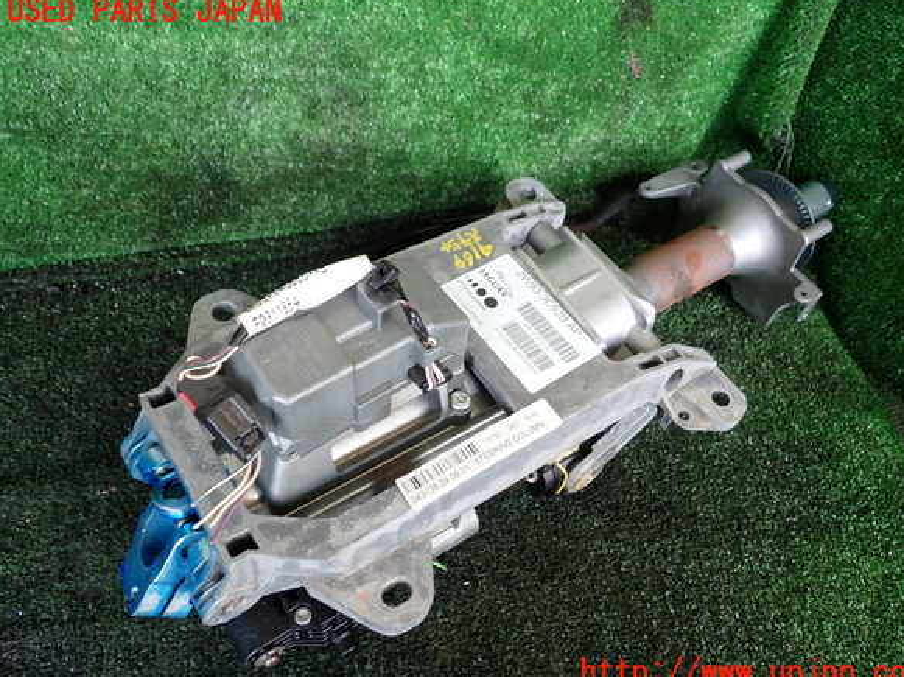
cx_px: 465
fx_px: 809
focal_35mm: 31
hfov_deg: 58.4
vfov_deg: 45.4
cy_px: 342
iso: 160
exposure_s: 1/60
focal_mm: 5.4
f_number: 2.3
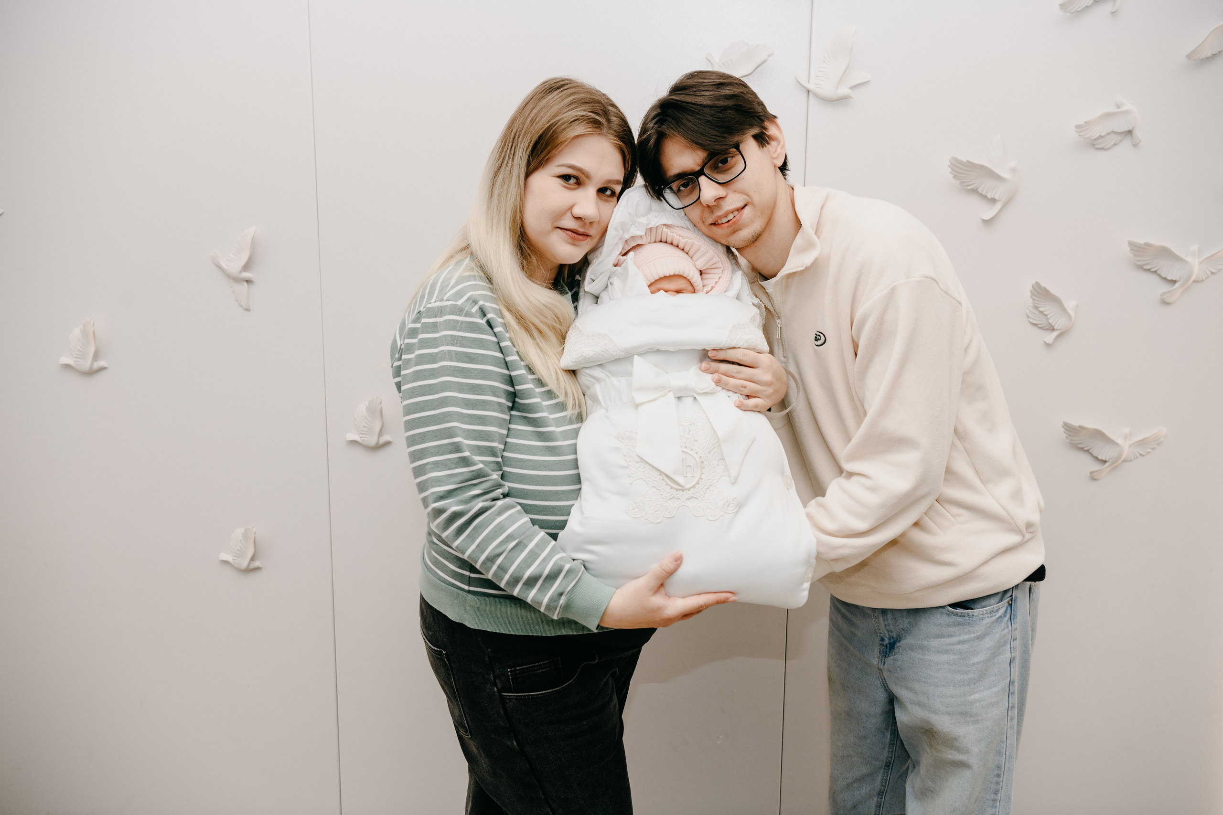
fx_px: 1291
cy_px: 408
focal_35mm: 38
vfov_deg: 35.1
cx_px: 612
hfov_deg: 50.7
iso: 320
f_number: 4.5
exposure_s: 1/160
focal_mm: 38
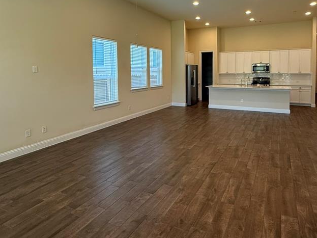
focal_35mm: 23
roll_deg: +1.5
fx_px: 211
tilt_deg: -3.3
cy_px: 83
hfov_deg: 73.6
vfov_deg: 57.8
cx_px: 179
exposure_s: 1/120
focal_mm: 2.22
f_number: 2.2
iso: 250
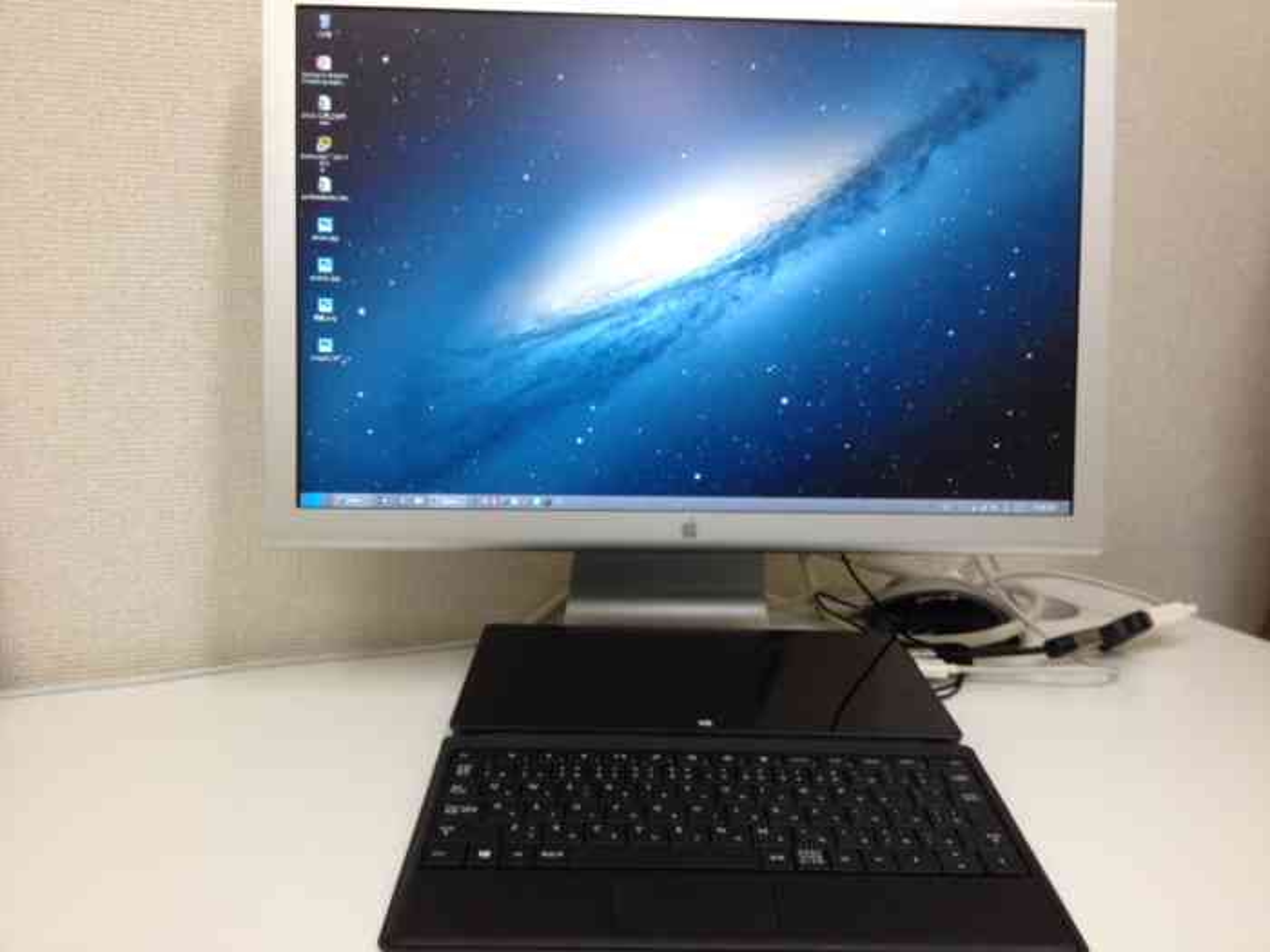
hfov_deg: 52.6
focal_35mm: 35
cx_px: 635
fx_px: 1284
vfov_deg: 40.7
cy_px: 476
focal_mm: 4.28
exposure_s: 1/20
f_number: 2.4
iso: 80
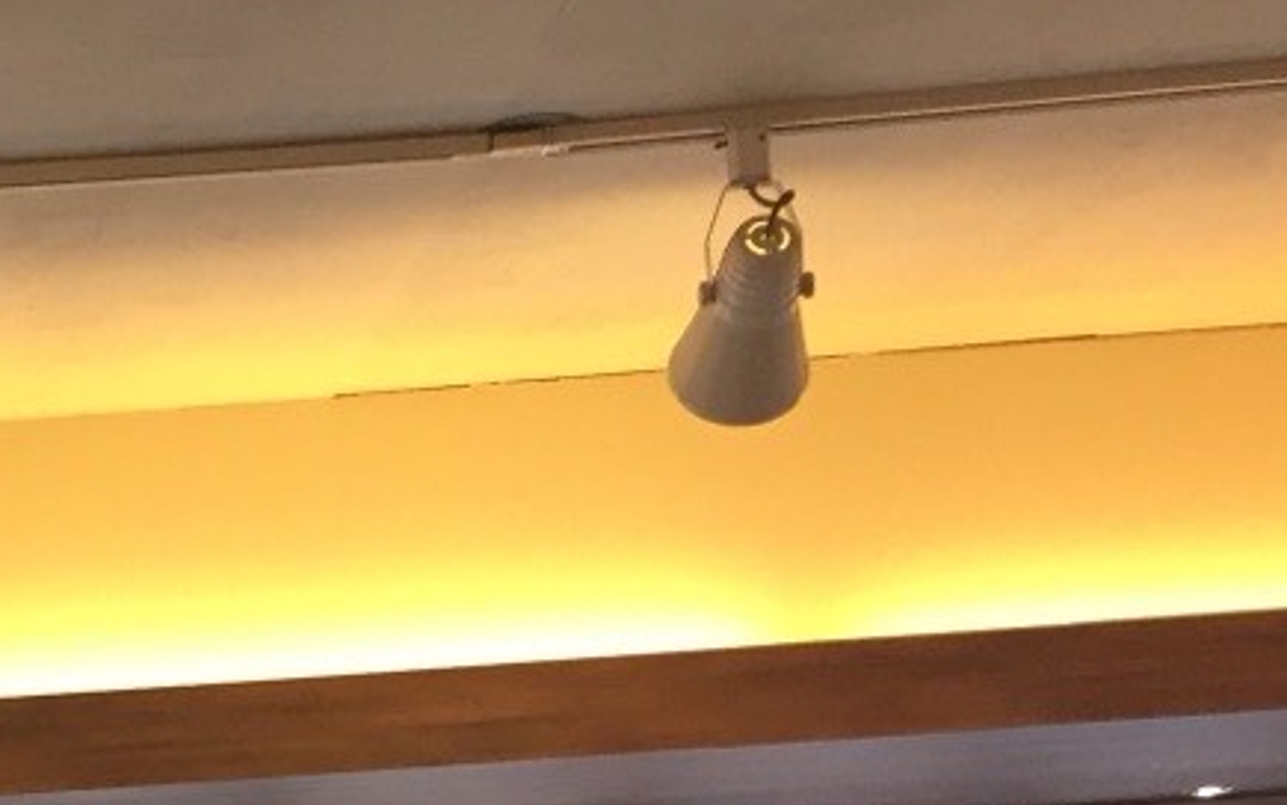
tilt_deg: +0.3
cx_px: -462
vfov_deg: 10.9
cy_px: 1415
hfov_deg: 17.2
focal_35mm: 113
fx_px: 3964
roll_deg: +3.3
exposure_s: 1/30
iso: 40
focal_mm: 4.15
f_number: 2.2
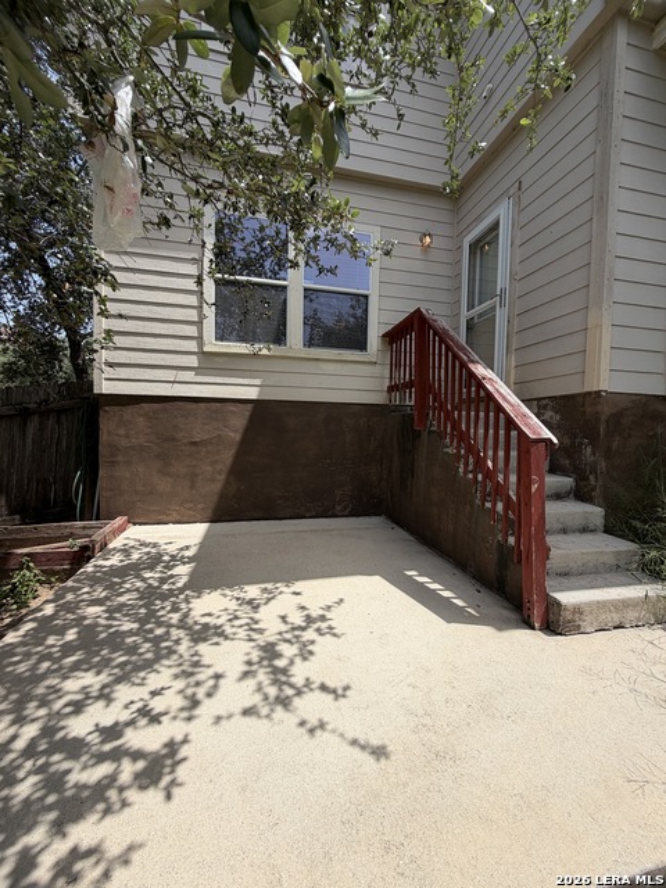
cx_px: 333
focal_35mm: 14
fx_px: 359
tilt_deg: -2.8
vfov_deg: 102.1
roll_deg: -1.2
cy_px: 444
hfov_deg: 85.7
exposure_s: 1/799
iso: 20
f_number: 2.2
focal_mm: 2.22
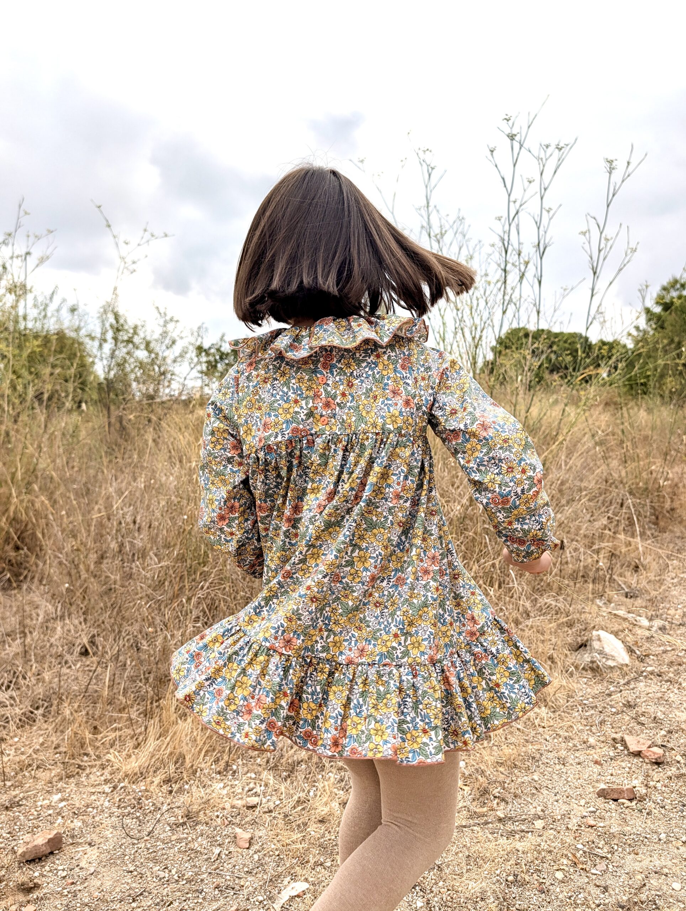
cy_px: 456
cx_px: 343
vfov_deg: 71.5
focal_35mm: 24
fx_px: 632
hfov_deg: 56.9
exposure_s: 1/1383
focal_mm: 6.9
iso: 19
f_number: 1.68
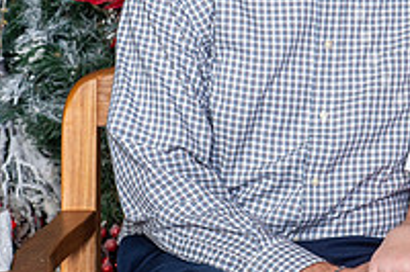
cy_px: -22
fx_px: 2811
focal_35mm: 247
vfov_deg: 5.5
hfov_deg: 8.2
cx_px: 547
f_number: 8
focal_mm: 85
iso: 400
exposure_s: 1/125
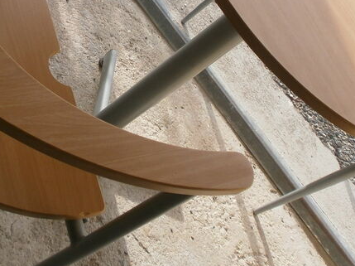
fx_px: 646
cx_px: 56
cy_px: 2
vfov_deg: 22.4
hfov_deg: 29.8
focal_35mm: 63
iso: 100
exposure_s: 1/500
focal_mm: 4.8
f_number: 2.9
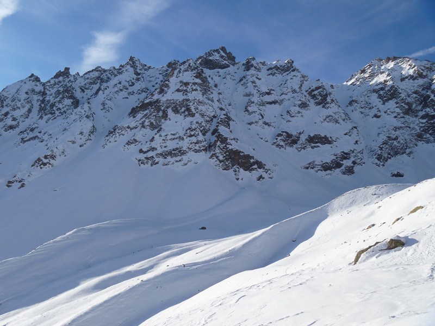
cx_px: 218
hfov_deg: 52.6
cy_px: 163
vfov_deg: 40.7
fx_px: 440
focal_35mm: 35
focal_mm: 6.3
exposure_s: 1/250
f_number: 5.6
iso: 80
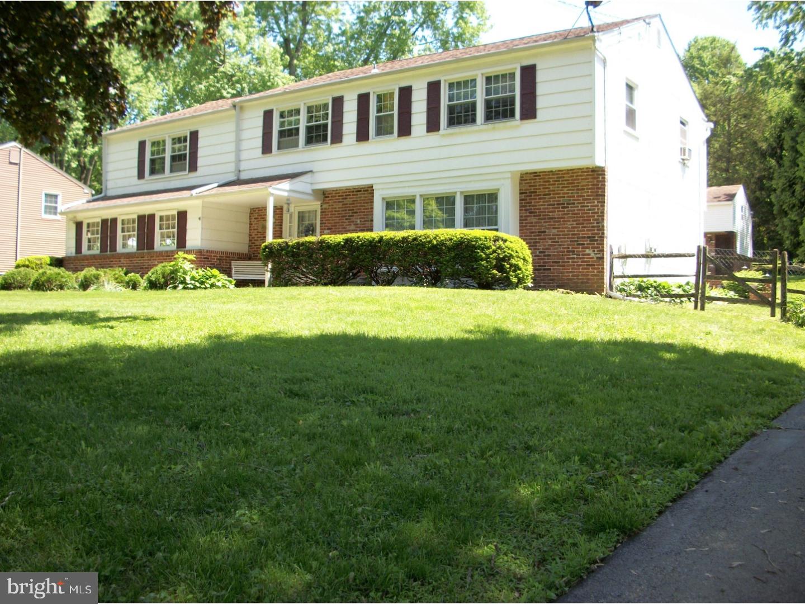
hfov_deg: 52.6
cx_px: 402
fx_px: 814
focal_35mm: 35
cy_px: 302
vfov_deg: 40.7
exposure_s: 1/250
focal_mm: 6.3
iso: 80
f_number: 3.1
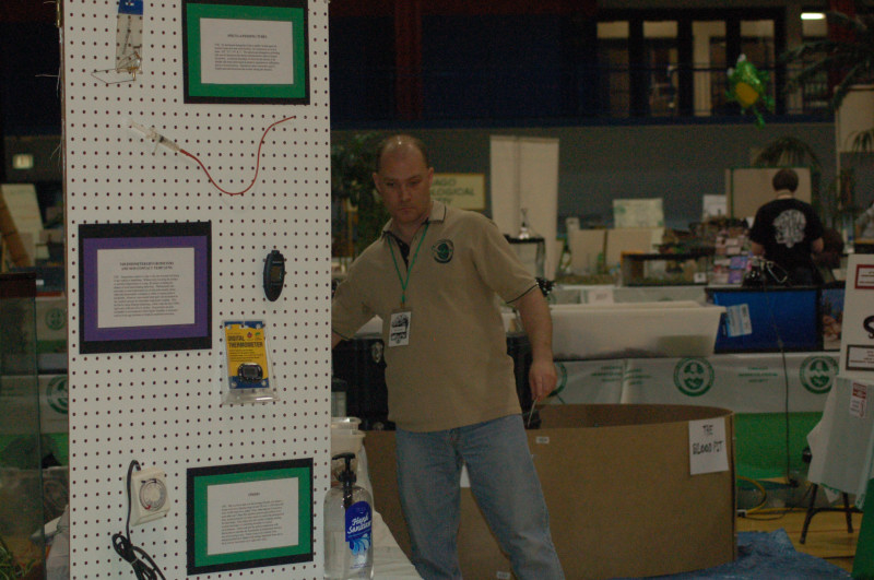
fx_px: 2546
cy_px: 290
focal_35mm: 105
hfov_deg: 19.5
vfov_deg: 13.0
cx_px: 437
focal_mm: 70
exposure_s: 1/160
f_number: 5.6
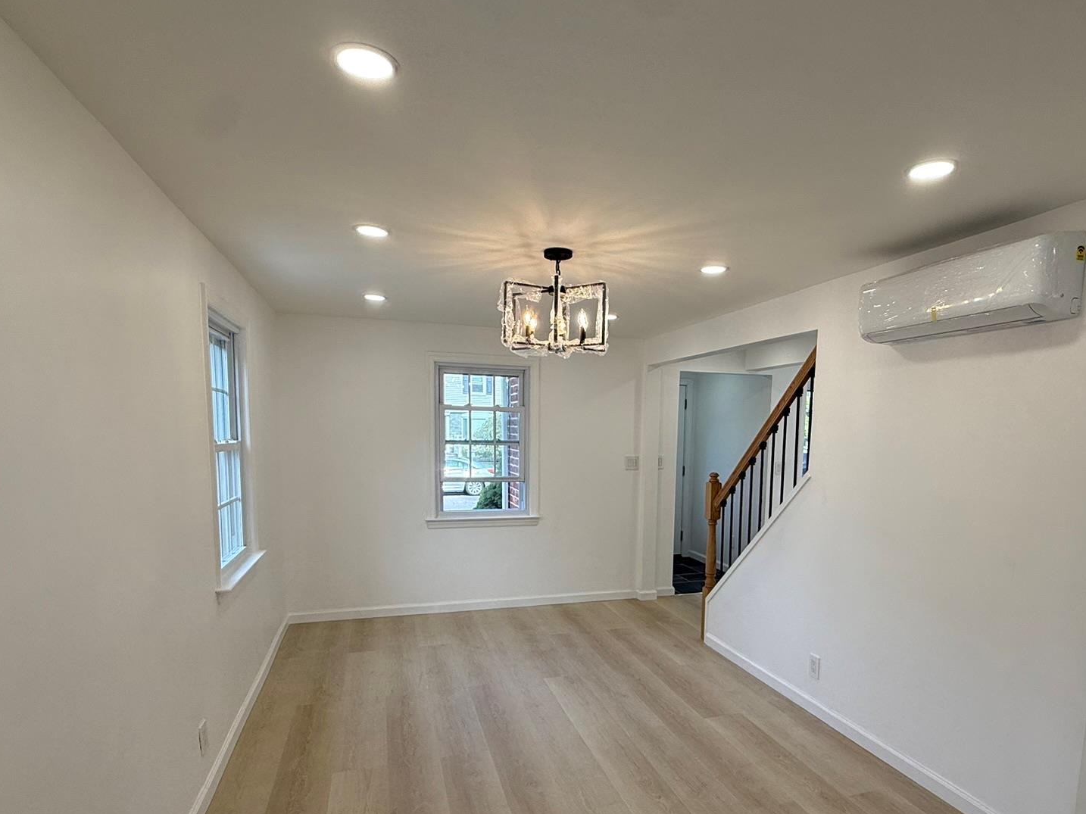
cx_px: 598
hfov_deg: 81.5
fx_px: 627
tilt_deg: -5.4
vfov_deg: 65.1
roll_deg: -0.9
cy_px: 502
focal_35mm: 20
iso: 64
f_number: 2.2
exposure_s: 1/179
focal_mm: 2.22
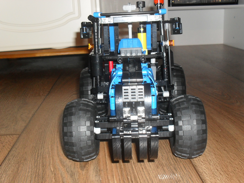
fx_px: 296
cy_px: 92
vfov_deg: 34.3
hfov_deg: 44.8
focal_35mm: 42
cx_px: 122
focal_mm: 7.5
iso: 200
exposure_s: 1/45
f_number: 3.6
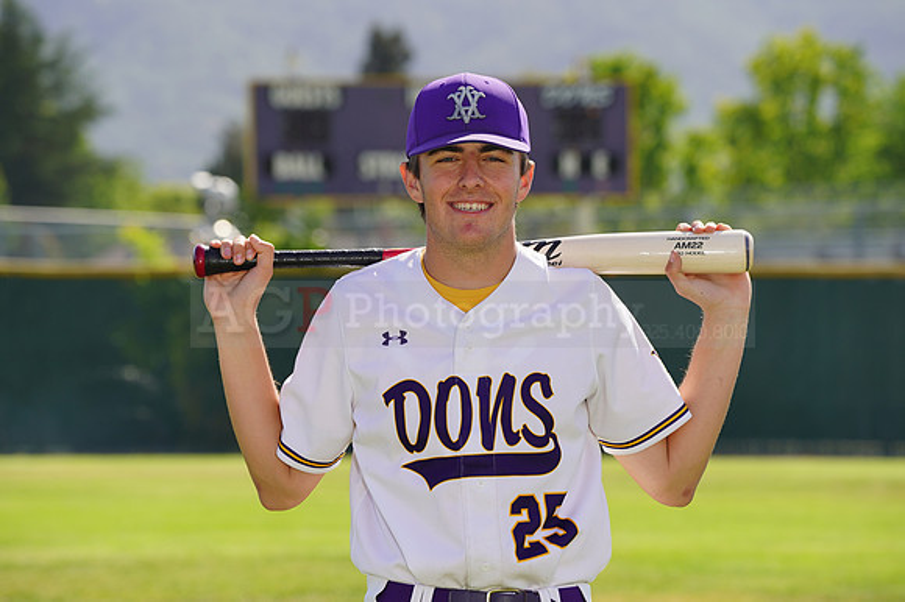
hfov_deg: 9.9
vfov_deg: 6.6
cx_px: 452
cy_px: 301
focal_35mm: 209
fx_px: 5251
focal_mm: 209
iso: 100
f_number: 8
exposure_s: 1/250
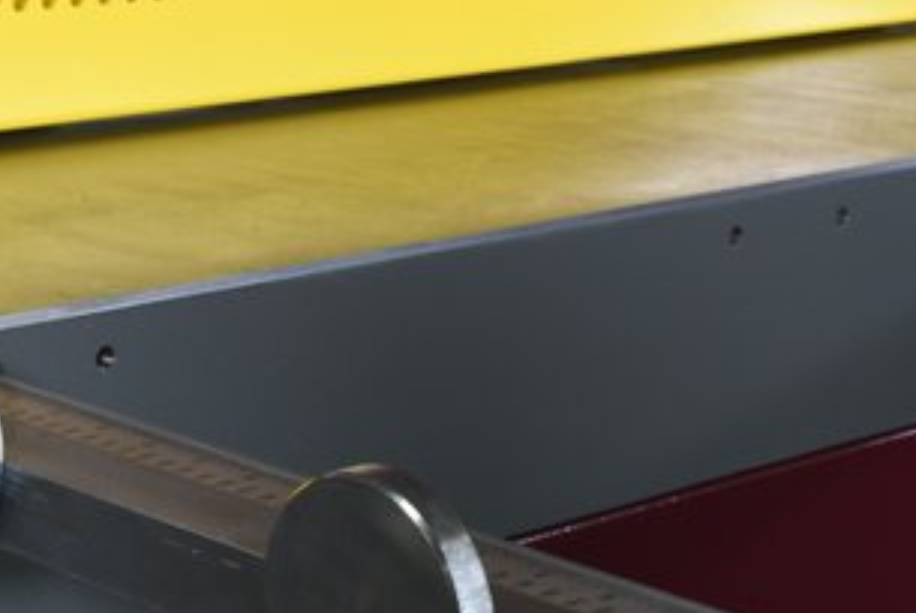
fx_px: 2801
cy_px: 170
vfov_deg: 12.5
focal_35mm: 110
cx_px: 192
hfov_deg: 18.4
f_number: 8
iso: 400
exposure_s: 1/25
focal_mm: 28
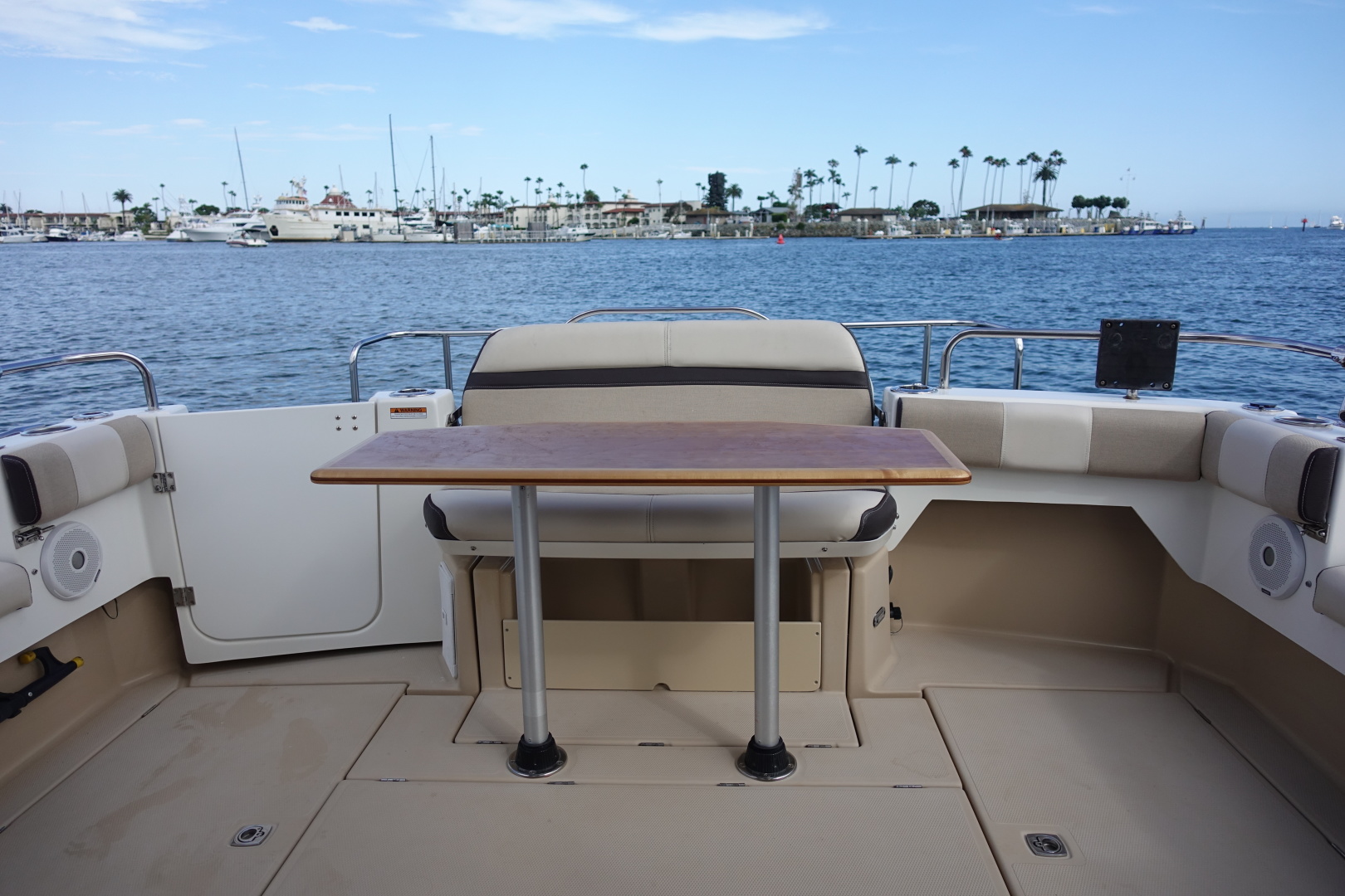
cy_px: 448
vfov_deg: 53.1
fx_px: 897
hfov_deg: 73.7
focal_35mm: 24
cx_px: 672
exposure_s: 1/400
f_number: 1.8
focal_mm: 8.8
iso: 125
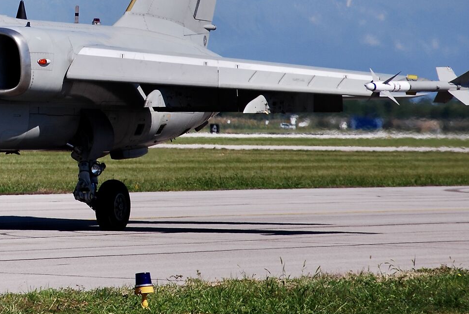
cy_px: 52
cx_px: -37
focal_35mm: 393
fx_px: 5131
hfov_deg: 5.2
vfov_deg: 3.5
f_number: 5.6
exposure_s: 1/500
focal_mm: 105
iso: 100
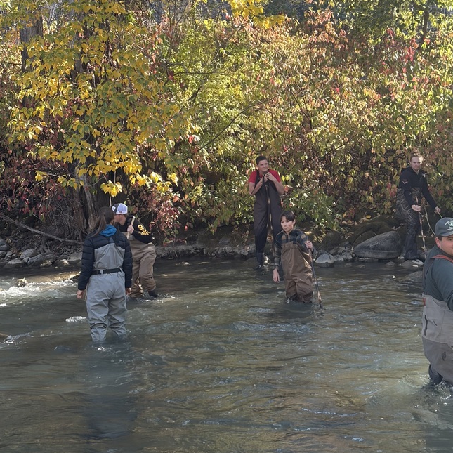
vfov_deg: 23.5
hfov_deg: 23.7
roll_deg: +2.7
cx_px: 242
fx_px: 1081
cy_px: 121
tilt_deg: +1.0
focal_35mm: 73
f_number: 1.6
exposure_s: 1/369
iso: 32
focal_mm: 5.96
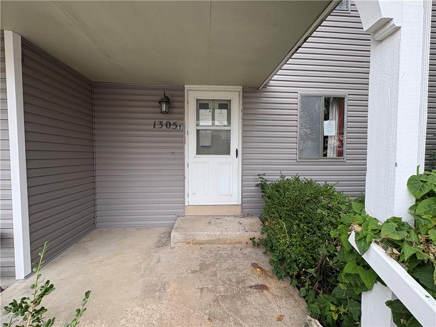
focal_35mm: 14
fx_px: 176
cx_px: 218
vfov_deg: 85.7
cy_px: 164
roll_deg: +0.0
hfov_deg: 102.1
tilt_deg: -1.4
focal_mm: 2.22
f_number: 2.2
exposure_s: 1/289
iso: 40
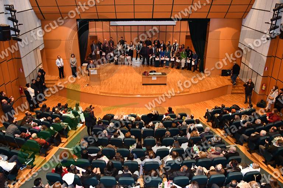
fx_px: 236
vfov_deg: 43.6
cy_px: 94
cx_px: 142
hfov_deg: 61.9
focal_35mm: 30
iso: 2000
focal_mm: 20
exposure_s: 1/40
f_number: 4
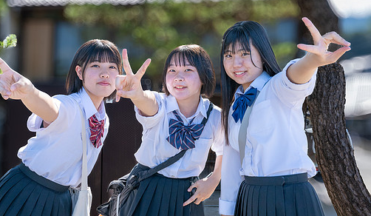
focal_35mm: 48
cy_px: 91
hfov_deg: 42.5
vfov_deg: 25.5
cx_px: 161
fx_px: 476
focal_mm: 37
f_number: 8
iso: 500
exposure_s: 1/320
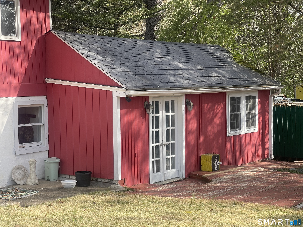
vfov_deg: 22.9
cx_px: 152
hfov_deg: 30.3
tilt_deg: -3.4
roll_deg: +0.8
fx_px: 560
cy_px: 114
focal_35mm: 64
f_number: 2.2
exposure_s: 1/282
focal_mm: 7.5
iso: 20
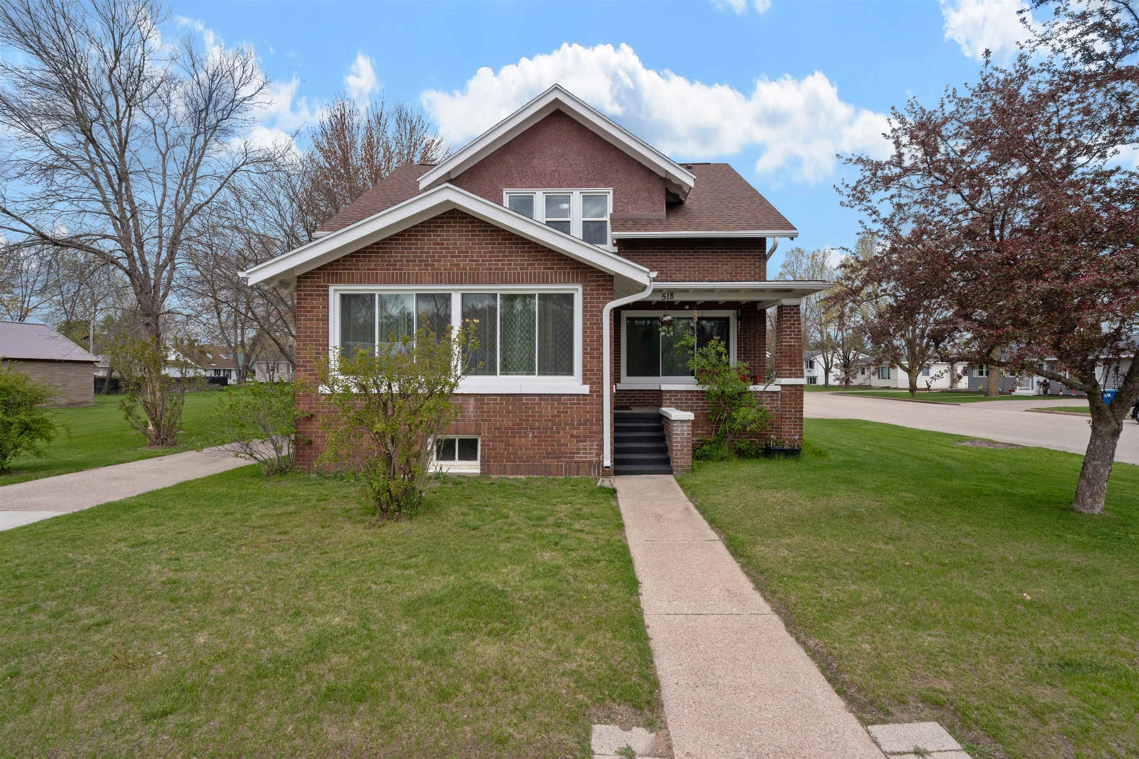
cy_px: 380
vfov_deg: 73.7
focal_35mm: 16
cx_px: 570
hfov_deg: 96.7
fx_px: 506
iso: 640
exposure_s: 1/160
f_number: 11
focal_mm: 16
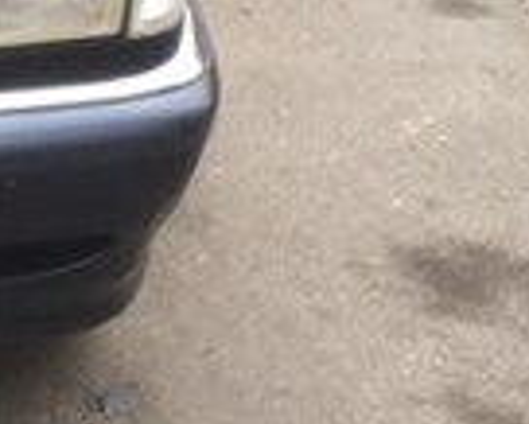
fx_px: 2146
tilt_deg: -19.4
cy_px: 88
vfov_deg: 11.2
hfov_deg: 12.4
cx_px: -537
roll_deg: +0.9
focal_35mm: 137
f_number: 2.2
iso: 32
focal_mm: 4.15
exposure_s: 1/229
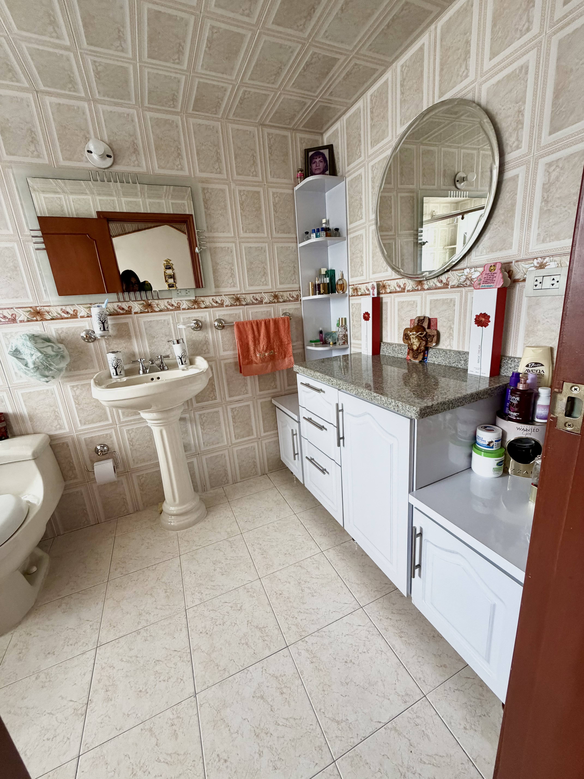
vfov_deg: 102.1
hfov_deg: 85.7
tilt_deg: -14.6
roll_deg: +4.5
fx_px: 315
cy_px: 390
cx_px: 292
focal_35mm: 14
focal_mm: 2.22
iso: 320
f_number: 2.2
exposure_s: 1/121
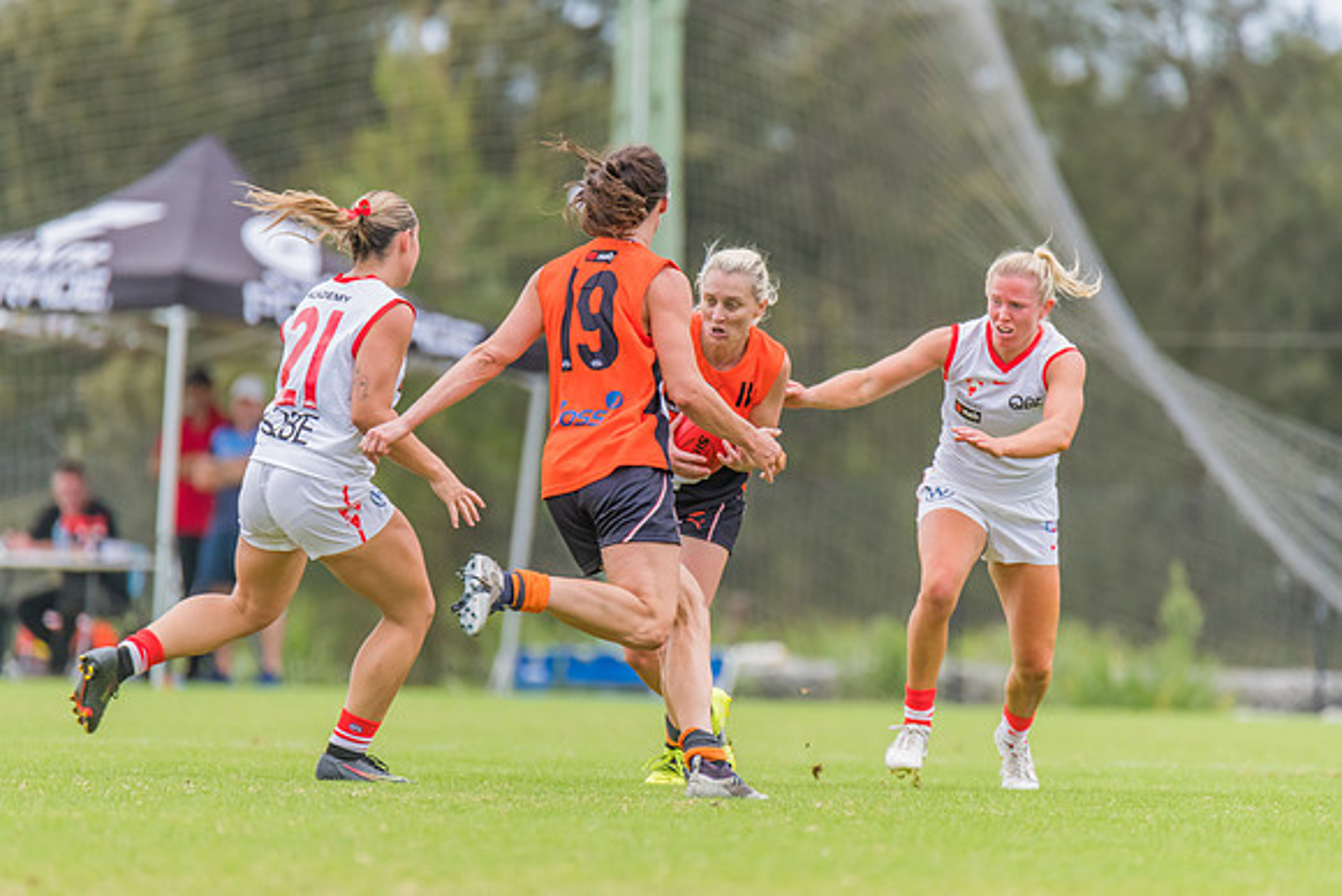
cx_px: 671
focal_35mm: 600
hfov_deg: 3.4
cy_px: 448
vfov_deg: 2.3
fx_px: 22371
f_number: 6.3
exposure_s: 1/1600
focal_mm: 600
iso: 1250
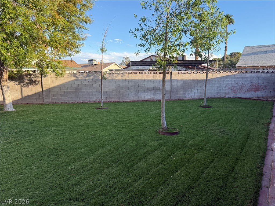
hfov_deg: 71.6
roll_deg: -0.2
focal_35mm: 24
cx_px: 138
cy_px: 103
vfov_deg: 56.8
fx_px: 191
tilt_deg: -7.3
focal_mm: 6.76
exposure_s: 1/1385
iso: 100
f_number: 1.78
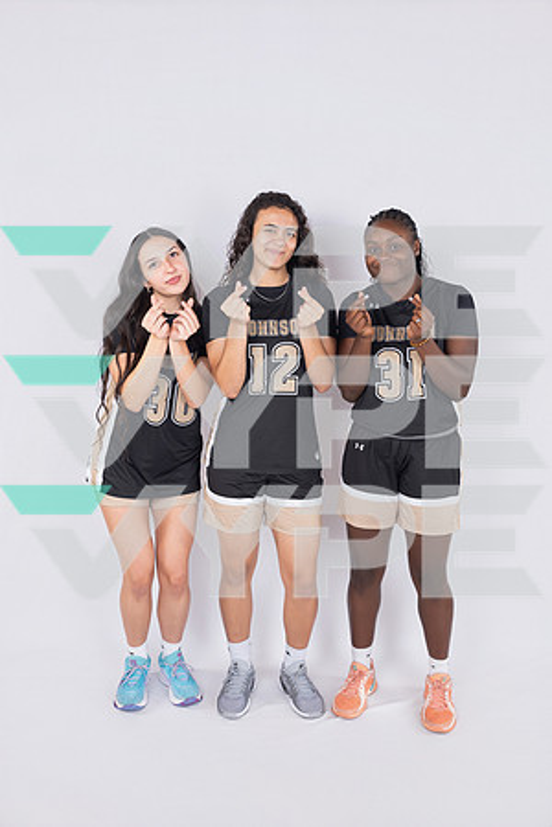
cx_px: 276
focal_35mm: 36
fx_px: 828
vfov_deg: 53.1
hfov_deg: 36.9
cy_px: 414
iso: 160
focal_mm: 36
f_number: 4.5
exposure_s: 1/250
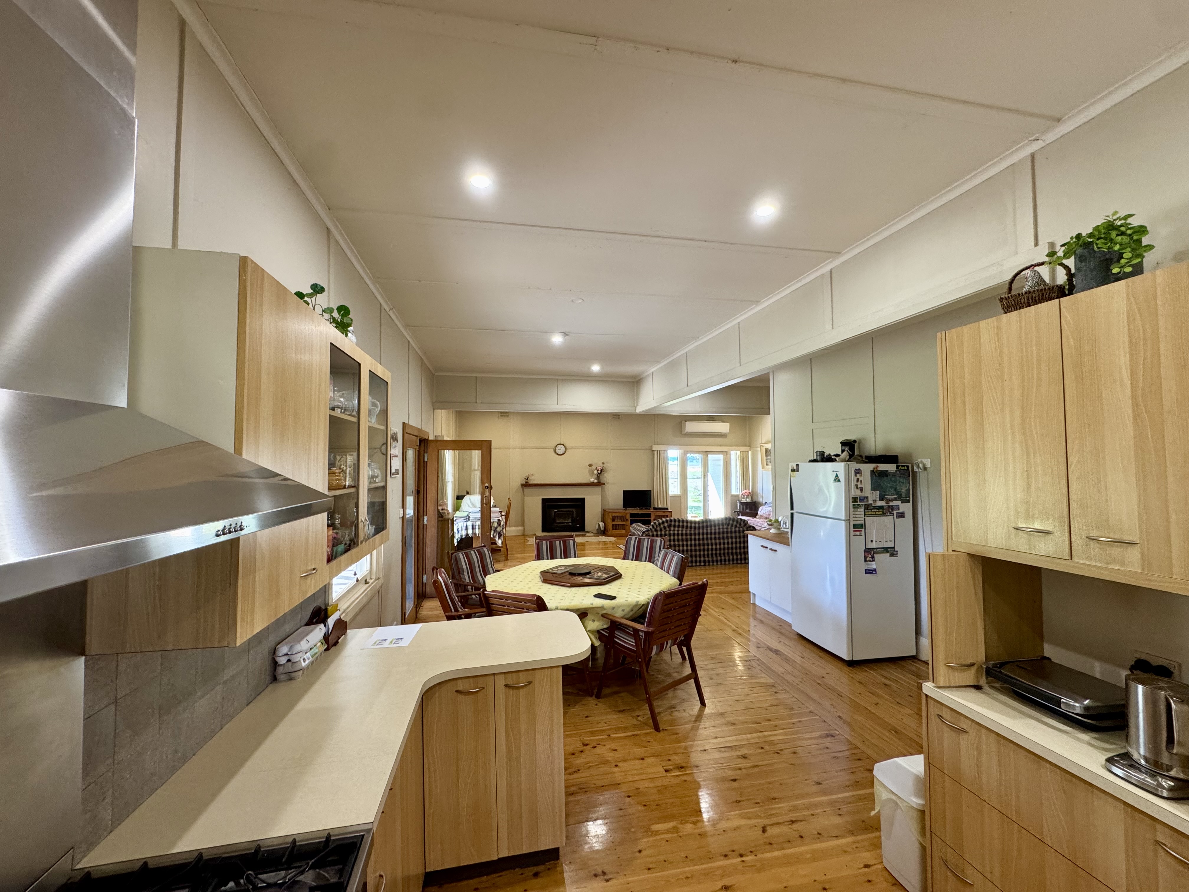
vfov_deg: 85.7
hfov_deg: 102.1
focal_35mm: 14
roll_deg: +0.6
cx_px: 594
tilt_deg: +2.8
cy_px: 446
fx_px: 481
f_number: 2.2
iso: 250
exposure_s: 1/100
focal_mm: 2.22
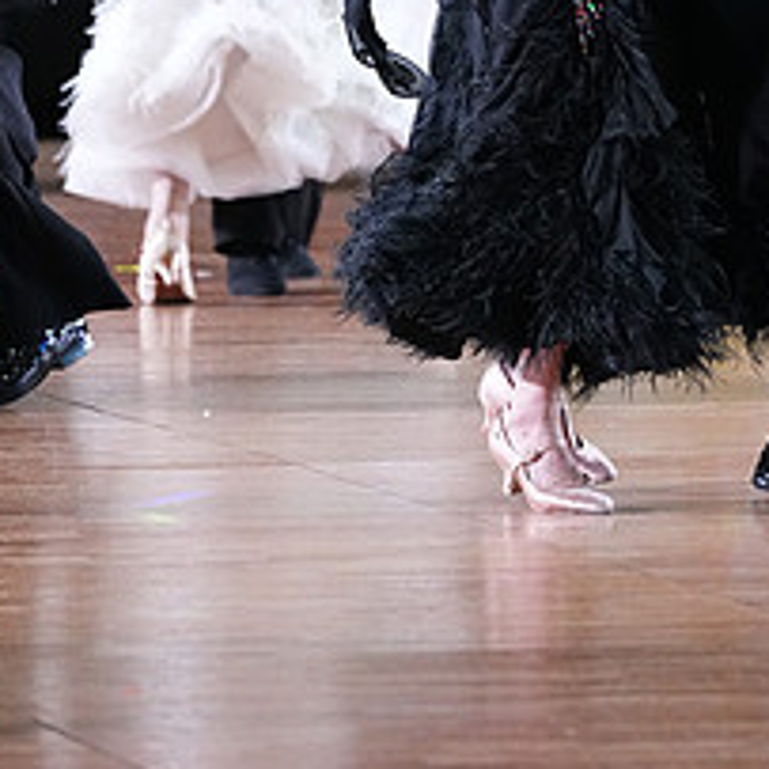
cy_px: -182
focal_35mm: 485
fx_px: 12190
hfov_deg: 3.6
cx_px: 494
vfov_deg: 3.6
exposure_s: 1/400
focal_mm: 200
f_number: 4.5
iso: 6400
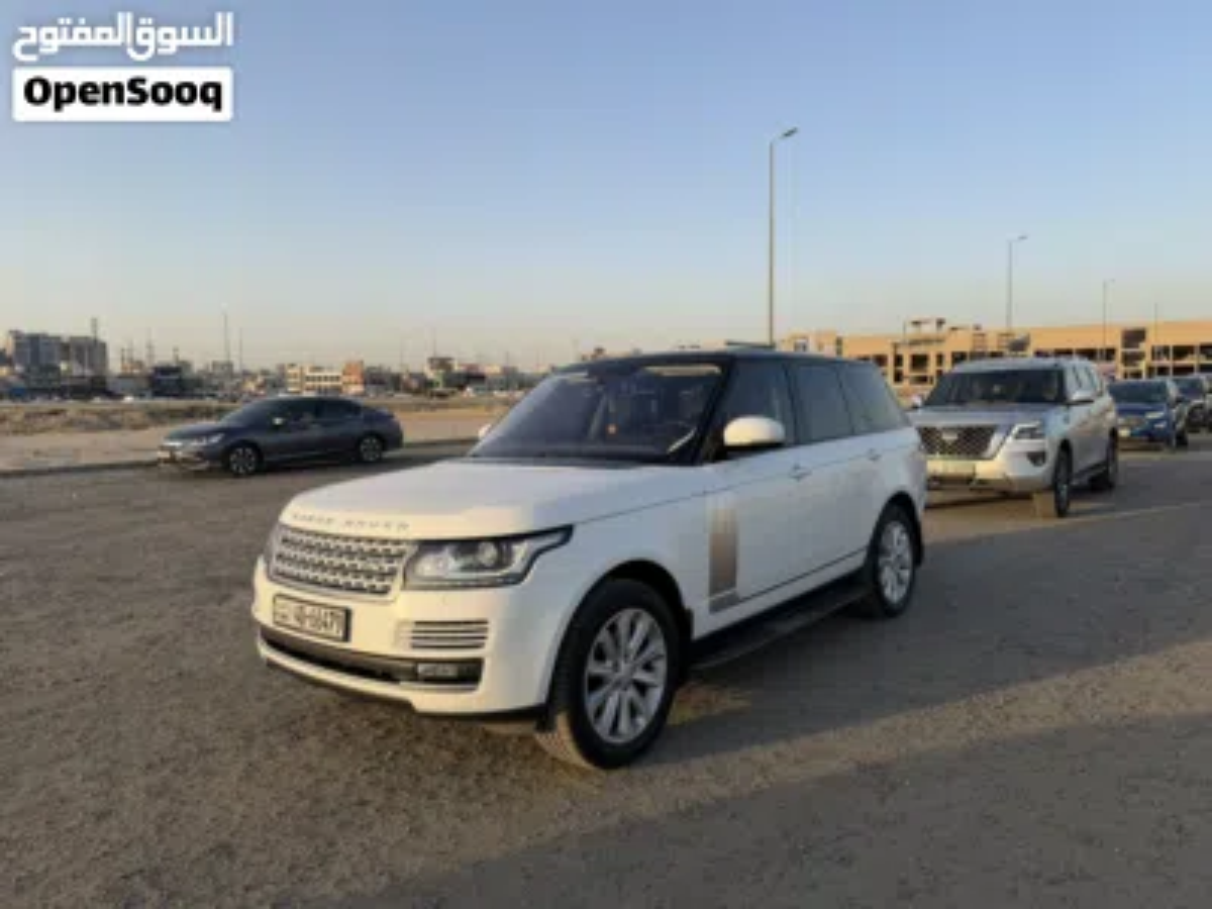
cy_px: 454
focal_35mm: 24
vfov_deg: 56.8
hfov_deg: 71.6
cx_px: 606
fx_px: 840
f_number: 1.78
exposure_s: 1/1901
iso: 80
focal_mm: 6.76
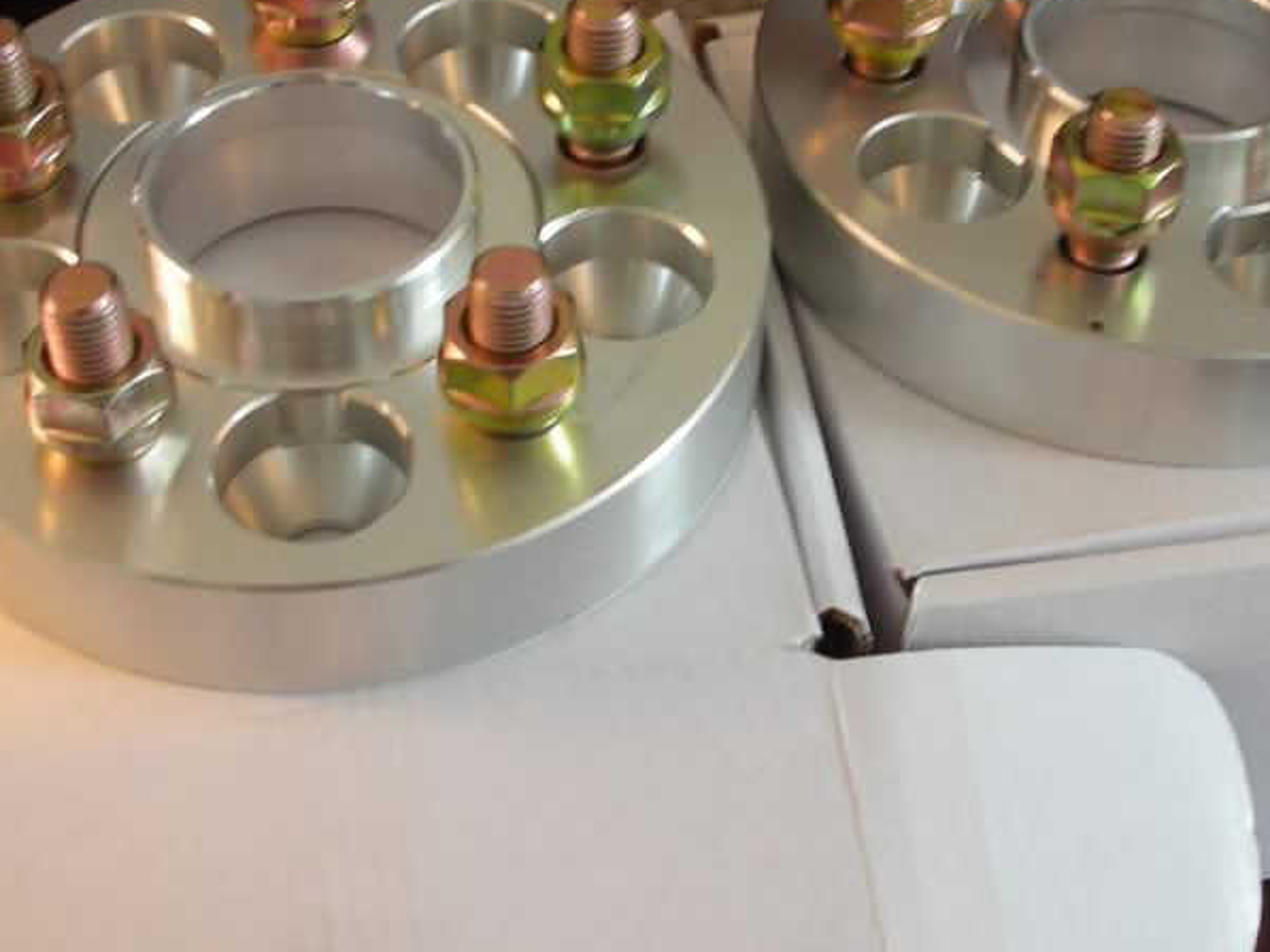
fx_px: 2202
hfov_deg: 32.1
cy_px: 189
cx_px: 713
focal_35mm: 60
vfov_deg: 24.0
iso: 50
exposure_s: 1/5.4
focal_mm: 5.8
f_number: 3
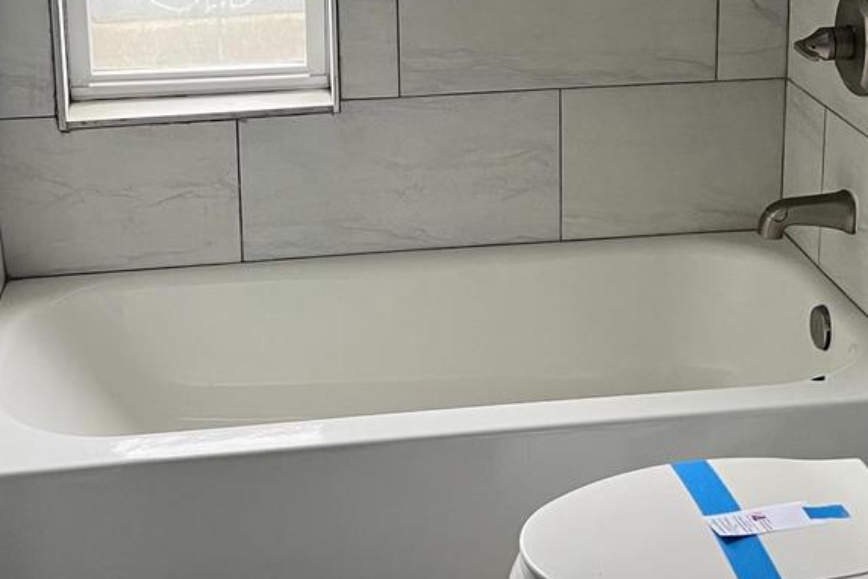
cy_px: 23
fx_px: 1639
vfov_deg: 19.5
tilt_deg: -12.0
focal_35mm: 68
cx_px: 447
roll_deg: +0.6
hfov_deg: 29.7
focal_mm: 5.7
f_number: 1.5
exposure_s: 1/97
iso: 125
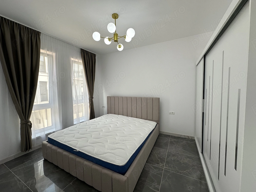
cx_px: 128
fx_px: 104
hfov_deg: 102.1
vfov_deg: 85.7
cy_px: 96
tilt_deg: -3.2
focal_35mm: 14
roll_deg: +0.3
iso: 100
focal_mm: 2.22
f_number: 2.2
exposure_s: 1/100
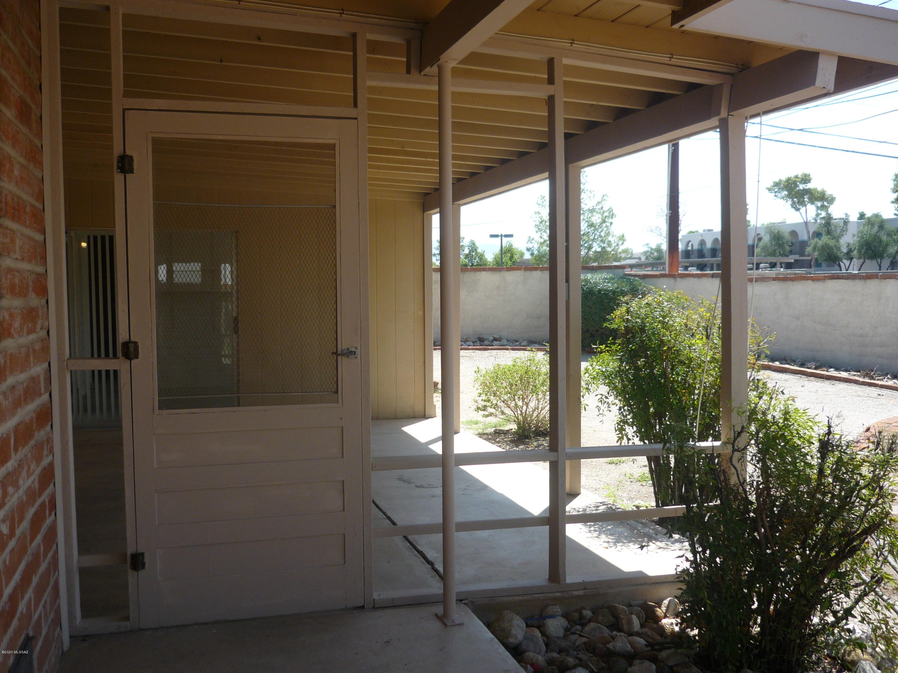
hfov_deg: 55.4
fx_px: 856
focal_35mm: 33
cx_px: 449
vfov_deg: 42.9
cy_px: 336
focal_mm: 5.5
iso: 100
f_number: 2.8
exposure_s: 1/640
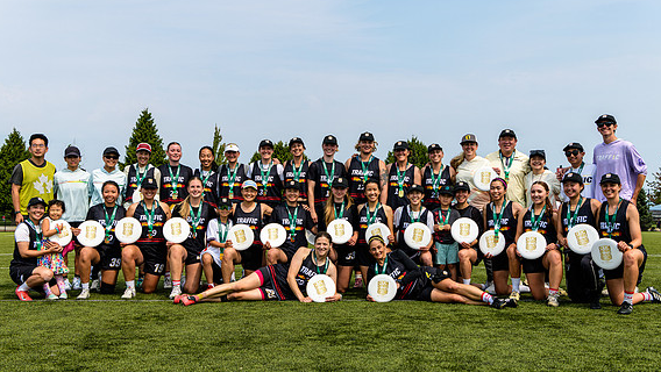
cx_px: 328
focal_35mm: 41
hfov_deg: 49.4
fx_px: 719
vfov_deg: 29.0
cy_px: 205
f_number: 5.6
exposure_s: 1/800
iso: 125
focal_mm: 34
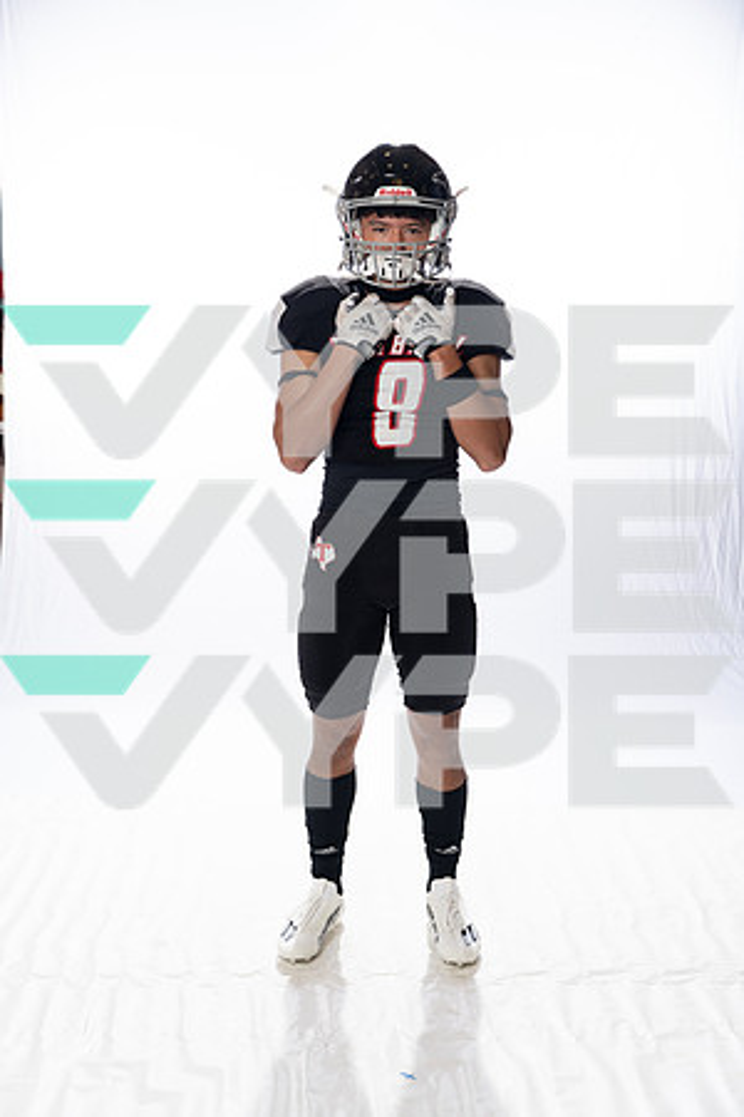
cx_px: 372
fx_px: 1302
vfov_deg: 46.4
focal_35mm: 42
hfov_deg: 31.9
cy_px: 558
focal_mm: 42
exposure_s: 1/250
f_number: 4
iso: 400
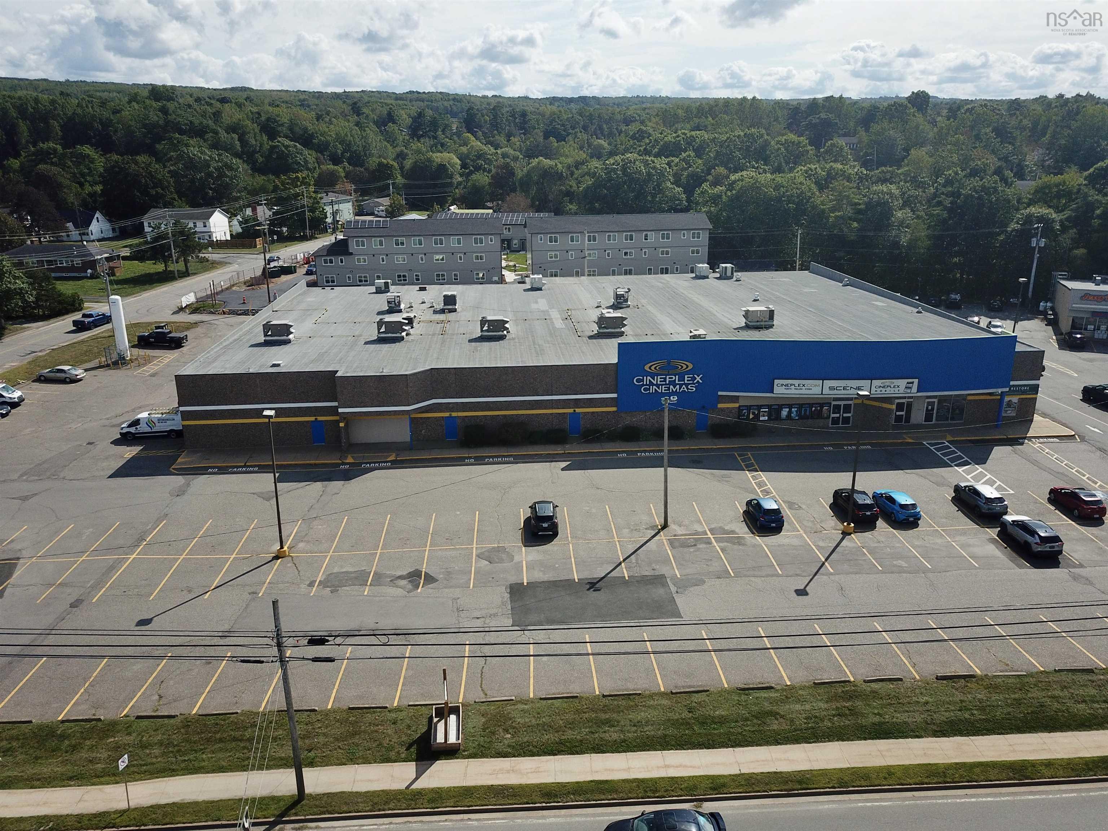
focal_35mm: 26
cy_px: 416
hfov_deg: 67.3
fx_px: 832
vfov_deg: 53.1
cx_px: 554
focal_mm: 4.7
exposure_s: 1/2222
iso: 100
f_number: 2.2
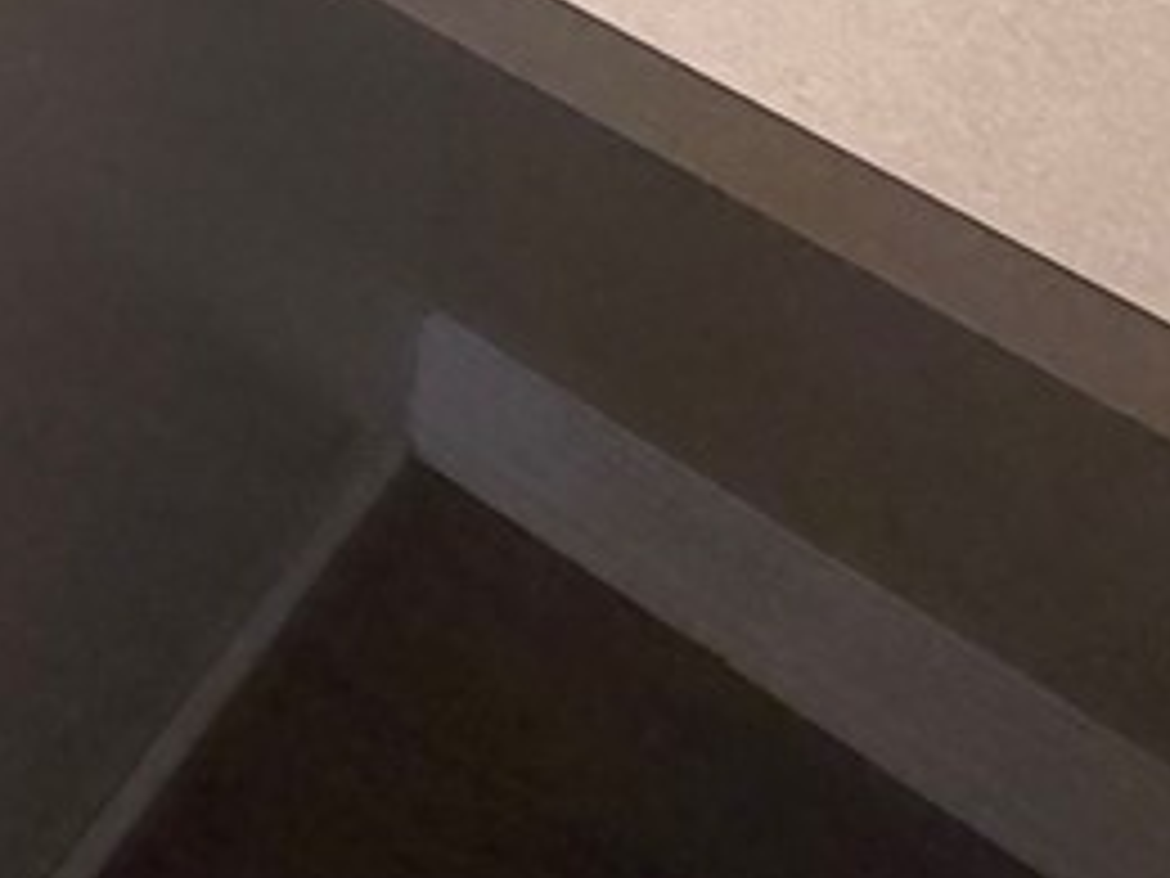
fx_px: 2907
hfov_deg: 21.5
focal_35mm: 86
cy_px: -1360
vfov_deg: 12.5
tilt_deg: -15.0
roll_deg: -2.9
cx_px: -153
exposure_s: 1/60
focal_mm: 2.22
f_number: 2.2
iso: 200
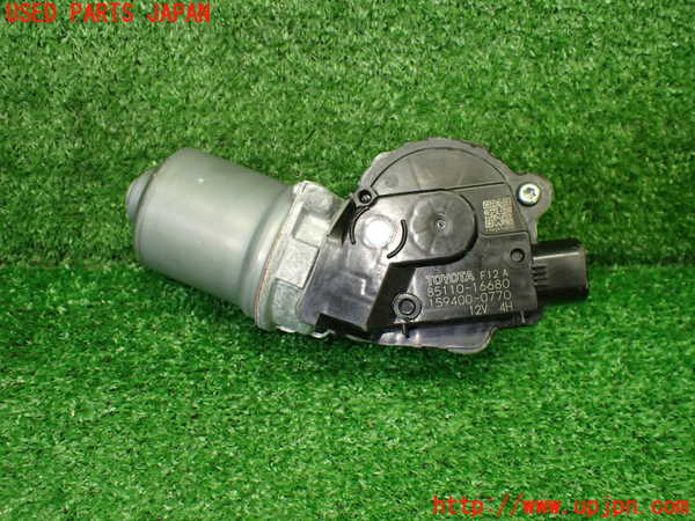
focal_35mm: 30
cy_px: 260
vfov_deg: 46.8
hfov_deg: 60.0
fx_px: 602
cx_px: 348
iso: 500
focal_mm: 5.4
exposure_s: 1/125
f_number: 2.3
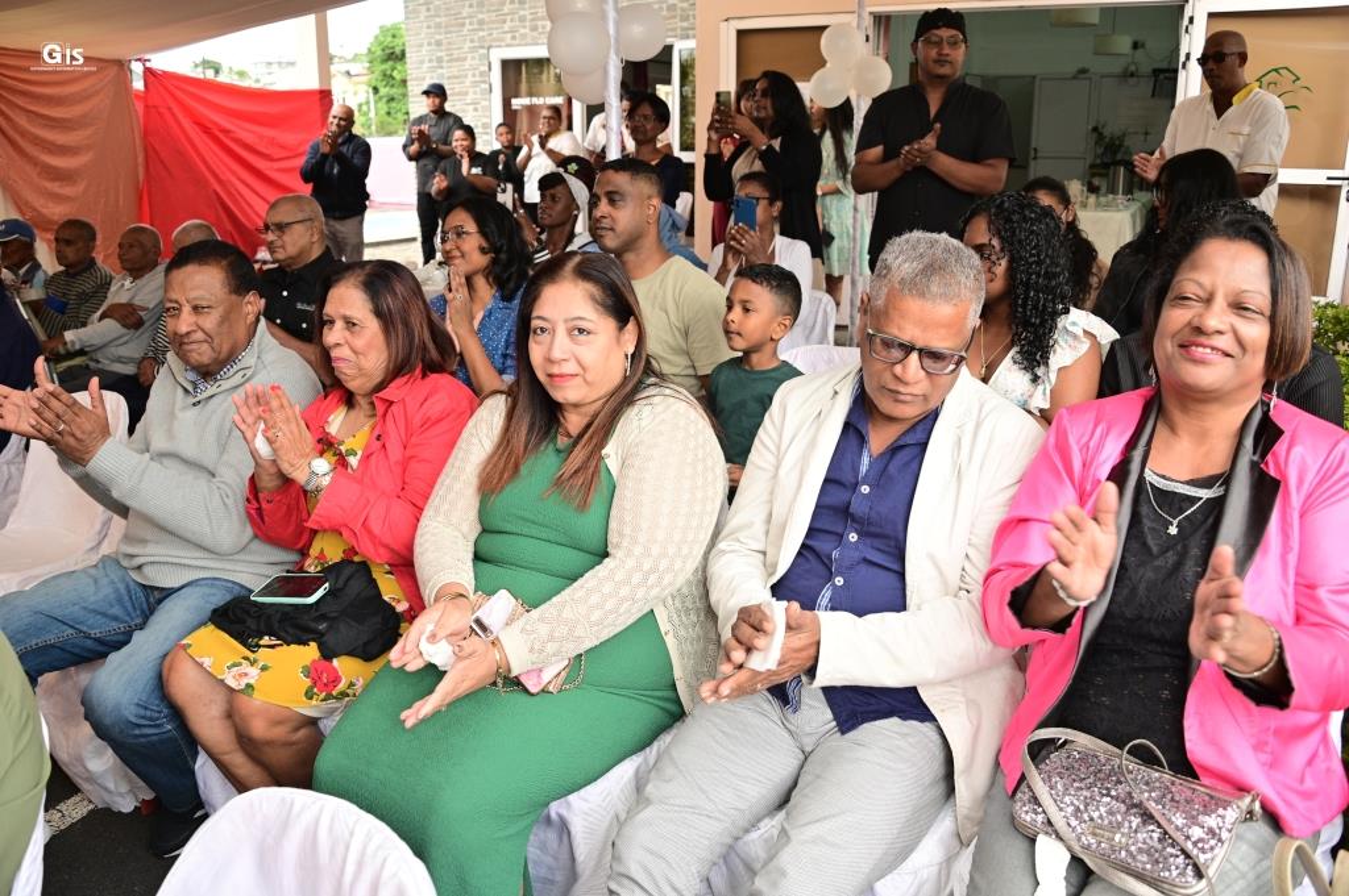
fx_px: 1048
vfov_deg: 46.3
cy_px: 448
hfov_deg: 65.5
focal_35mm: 28
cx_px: 674
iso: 400
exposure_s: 1/200
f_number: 5.6
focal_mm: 28
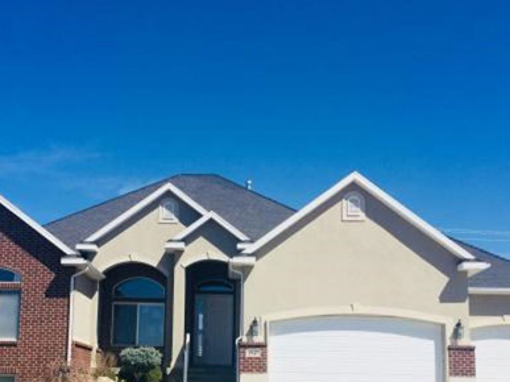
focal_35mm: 48
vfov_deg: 29.7
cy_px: 294
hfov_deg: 39.6
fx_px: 707
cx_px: 223
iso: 32
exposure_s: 1/3597
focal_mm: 4.15
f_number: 2.2
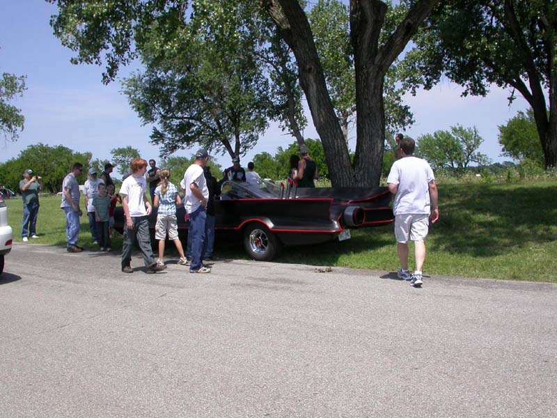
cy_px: 209
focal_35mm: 38
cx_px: 278
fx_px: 611
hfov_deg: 49.0
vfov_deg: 37.7
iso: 100
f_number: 6.7
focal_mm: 7.85
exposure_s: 1/382
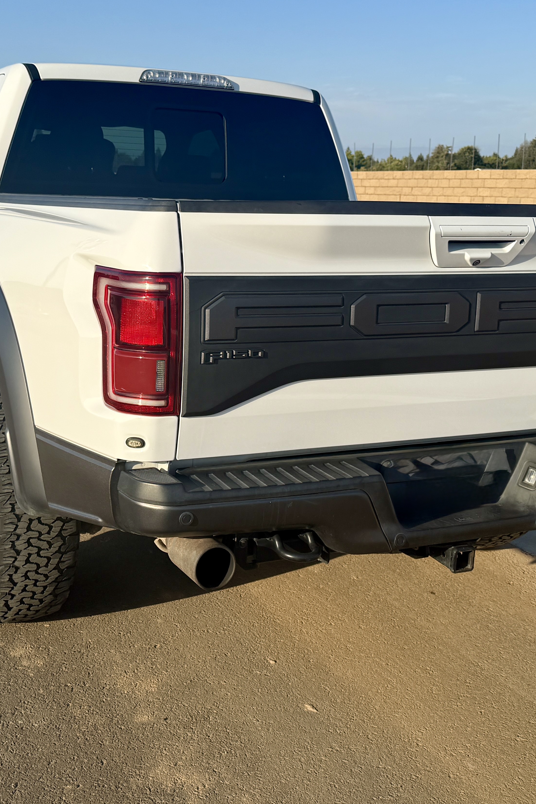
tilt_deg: -9.4
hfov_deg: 31.1
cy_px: 345
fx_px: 960
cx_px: 216
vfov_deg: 45.3
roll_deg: -0.8
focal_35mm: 43
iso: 80
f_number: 1.78
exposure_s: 1/4167
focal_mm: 6.76
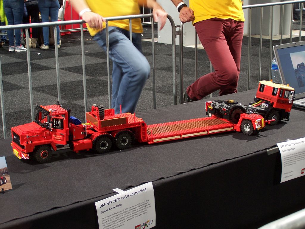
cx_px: 152
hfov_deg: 30.3
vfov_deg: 22.9
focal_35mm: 64
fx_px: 564
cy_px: 114
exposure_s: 1/2
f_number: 3.2
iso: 80
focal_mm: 10.7
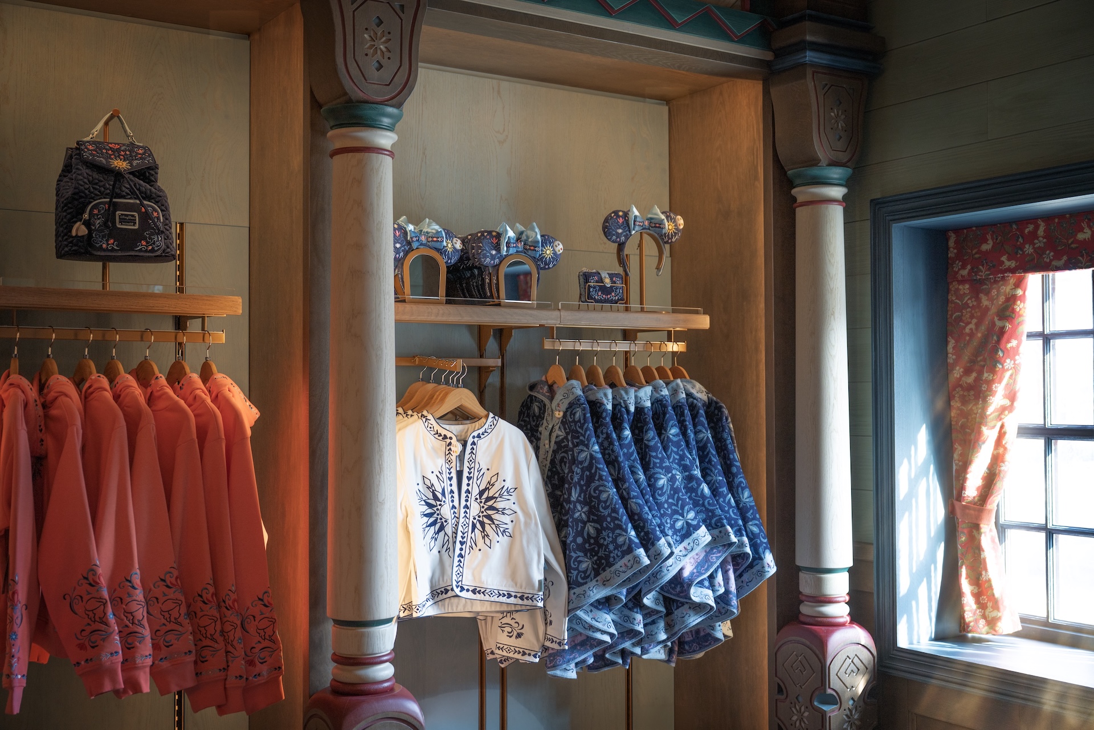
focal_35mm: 40
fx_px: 1215
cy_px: 365
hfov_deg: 48.5
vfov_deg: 33.4
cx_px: 547
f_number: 3.2
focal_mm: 40
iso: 320
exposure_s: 1/60
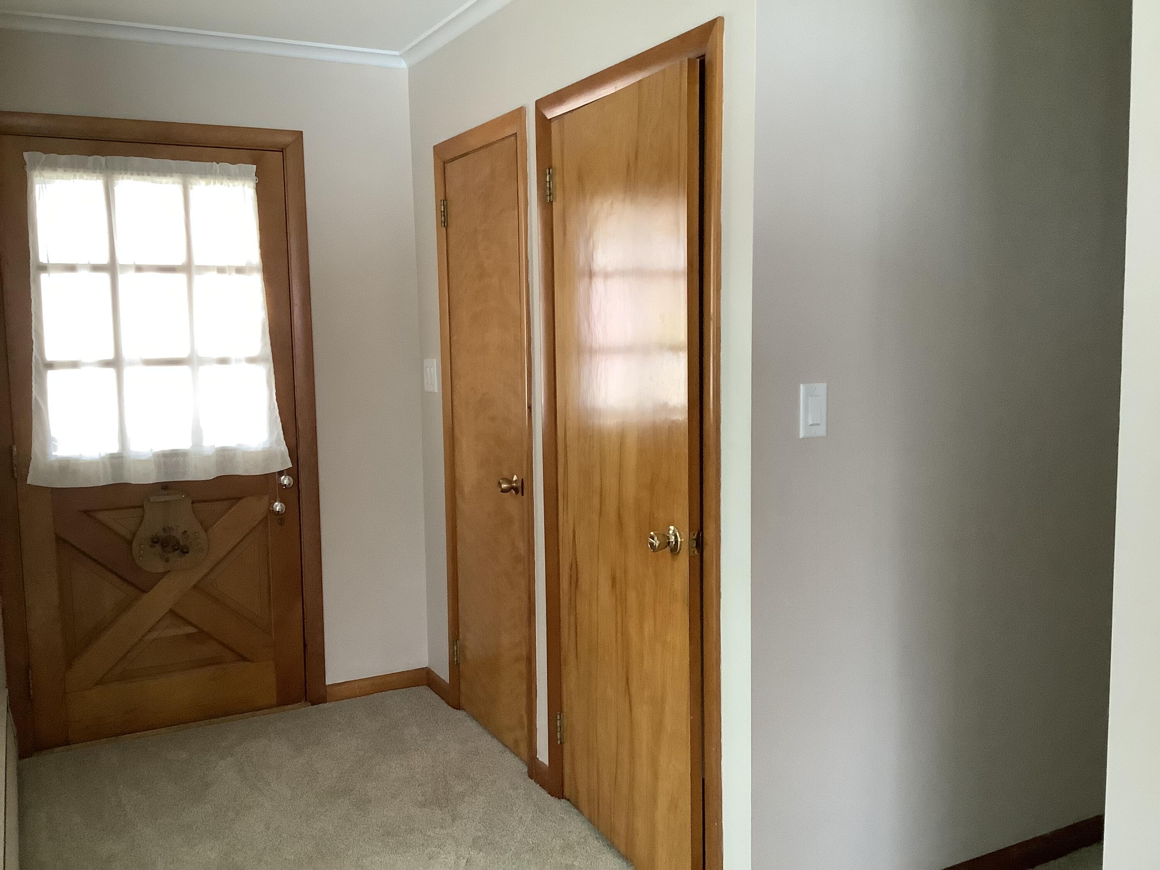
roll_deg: +0.6
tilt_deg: -6.1
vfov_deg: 45.4
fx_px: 1039
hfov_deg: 58.4
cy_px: 435
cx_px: 580
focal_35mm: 31
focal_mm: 3.3
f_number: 2.4
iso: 320
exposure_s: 1/40
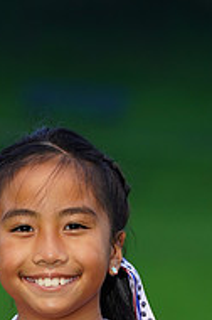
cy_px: 418
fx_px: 5425
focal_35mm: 612
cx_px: 30
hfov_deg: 2.2
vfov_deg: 3.4
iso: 320
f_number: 5.6
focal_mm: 200
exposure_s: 1/20
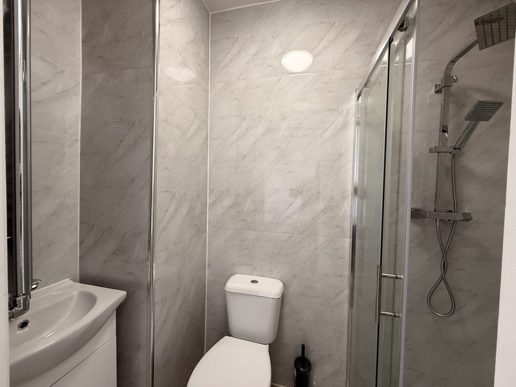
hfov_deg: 102.1
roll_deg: -1.8
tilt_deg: -2.0
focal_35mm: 14
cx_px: 258
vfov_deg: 85.7
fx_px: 209
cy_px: 194
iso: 160
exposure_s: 1/100
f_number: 2.2
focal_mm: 2.22
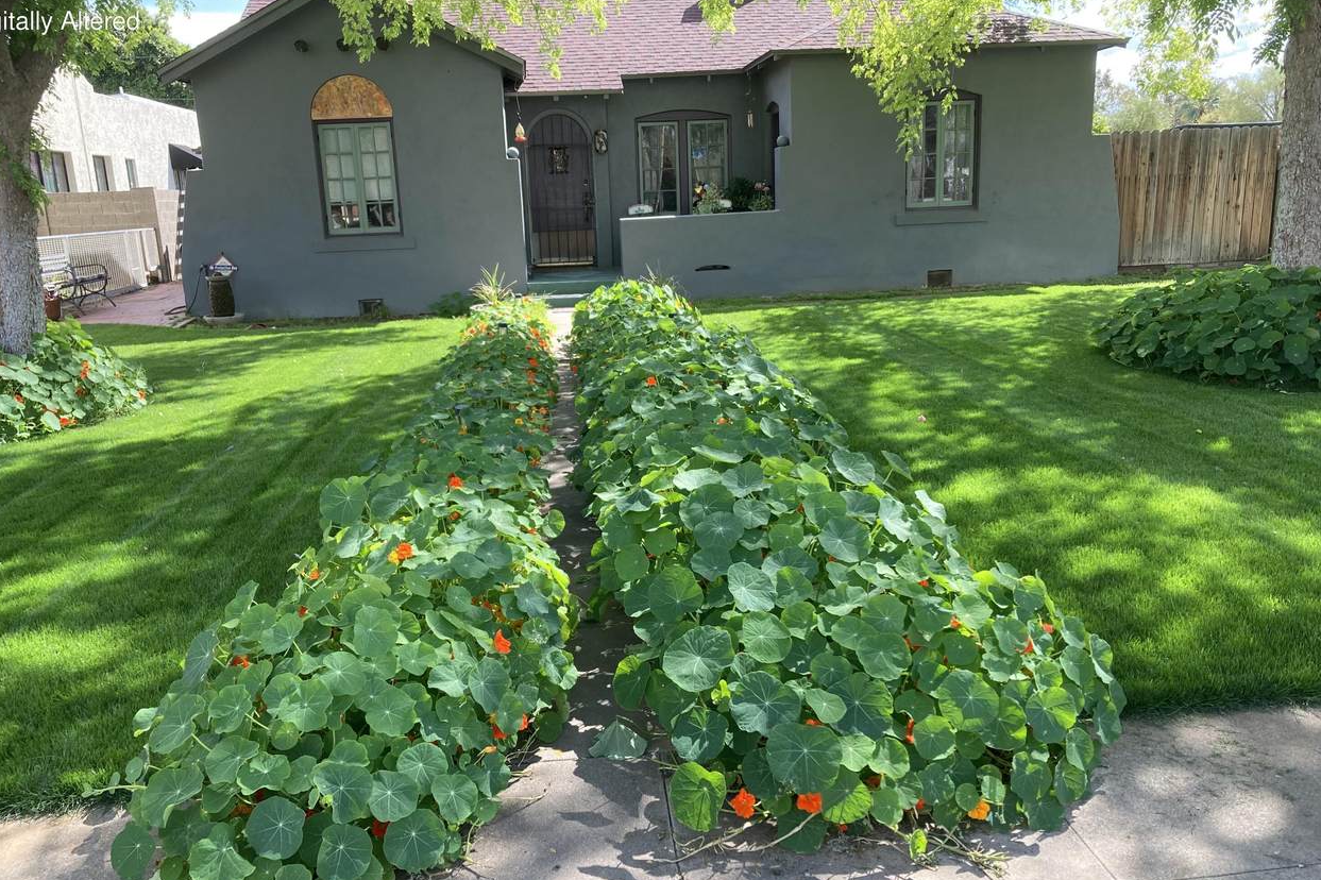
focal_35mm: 30
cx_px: 642
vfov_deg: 43.5
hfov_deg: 61.9
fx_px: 1100
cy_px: 486
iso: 20
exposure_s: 1/264
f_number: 1.8
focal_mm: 3.99
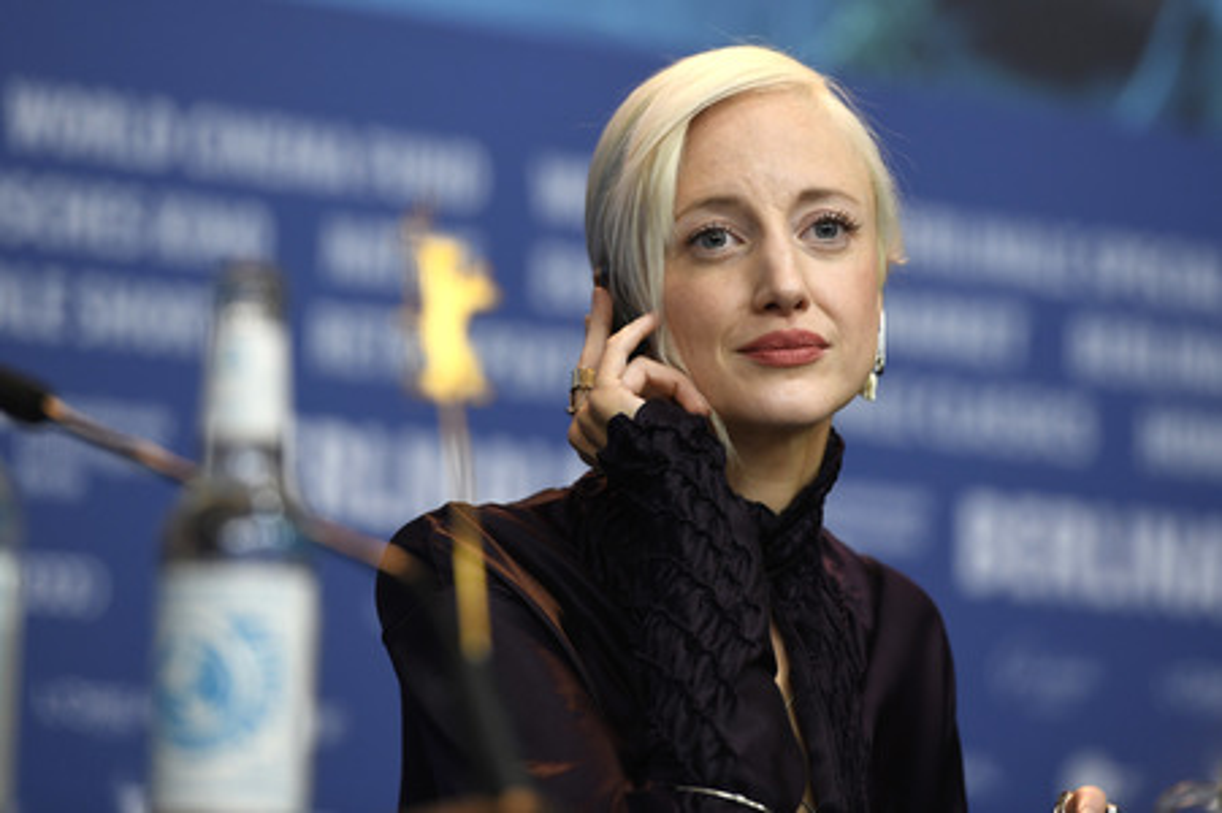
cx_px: 611
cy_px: 406
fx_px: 6784
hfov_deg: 10.3
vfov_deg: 6.9
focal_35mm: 200
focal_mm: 200
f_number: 3.5
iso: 1250
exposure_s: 1/400
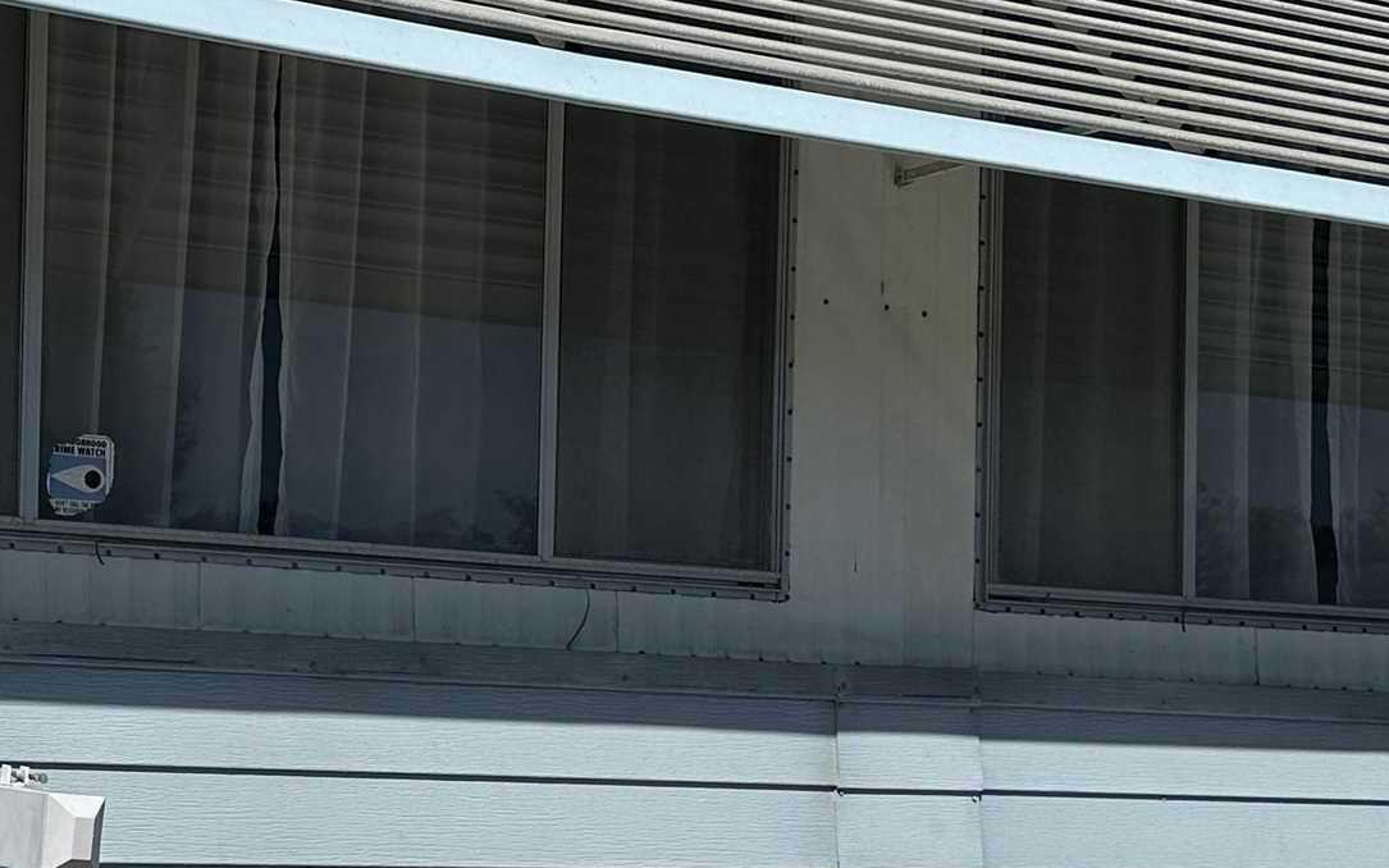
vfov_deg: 17.9
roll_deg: -1.1
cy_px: 714
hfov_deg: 27.3
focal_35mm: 72
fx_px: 2725
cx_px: 82
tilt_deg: +1.7
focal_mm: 6.86
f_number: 1.78
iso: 80
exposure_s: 1/13699
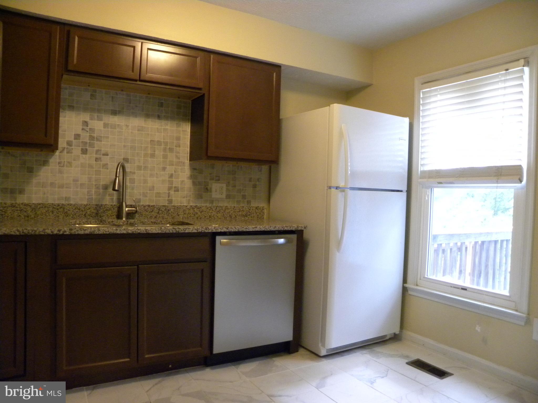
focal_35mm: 26
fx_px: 404
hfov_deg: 67.3
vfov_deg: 53.1
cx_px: 269
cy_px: 202
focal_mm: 4.6
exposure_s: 1/59.5
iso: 400
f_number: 2.8
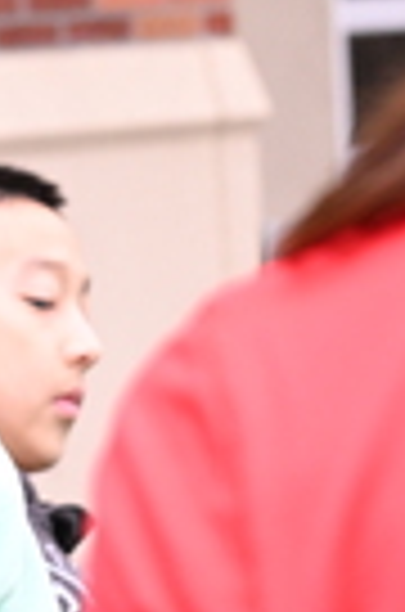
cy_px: 346
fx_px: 3714
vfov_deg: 9.4
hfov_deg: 6.2
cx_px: -119
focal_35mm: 219
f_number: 4
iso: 1600
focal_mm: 54
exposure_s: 1/250
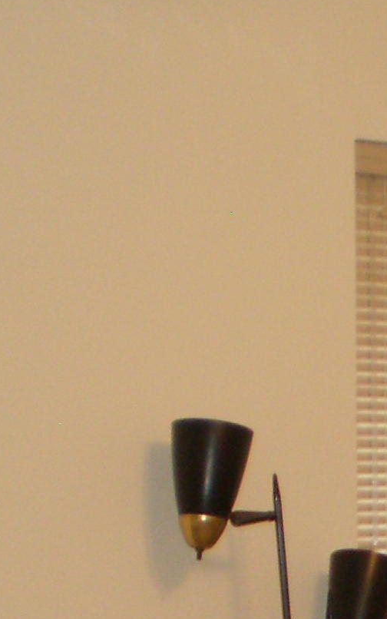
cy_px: 693
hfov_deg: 8.9
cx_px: 632
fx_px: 2395
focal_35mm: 142
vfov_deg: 14.4
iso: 160
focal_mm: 6.3
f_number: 3.1
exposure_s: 1/30
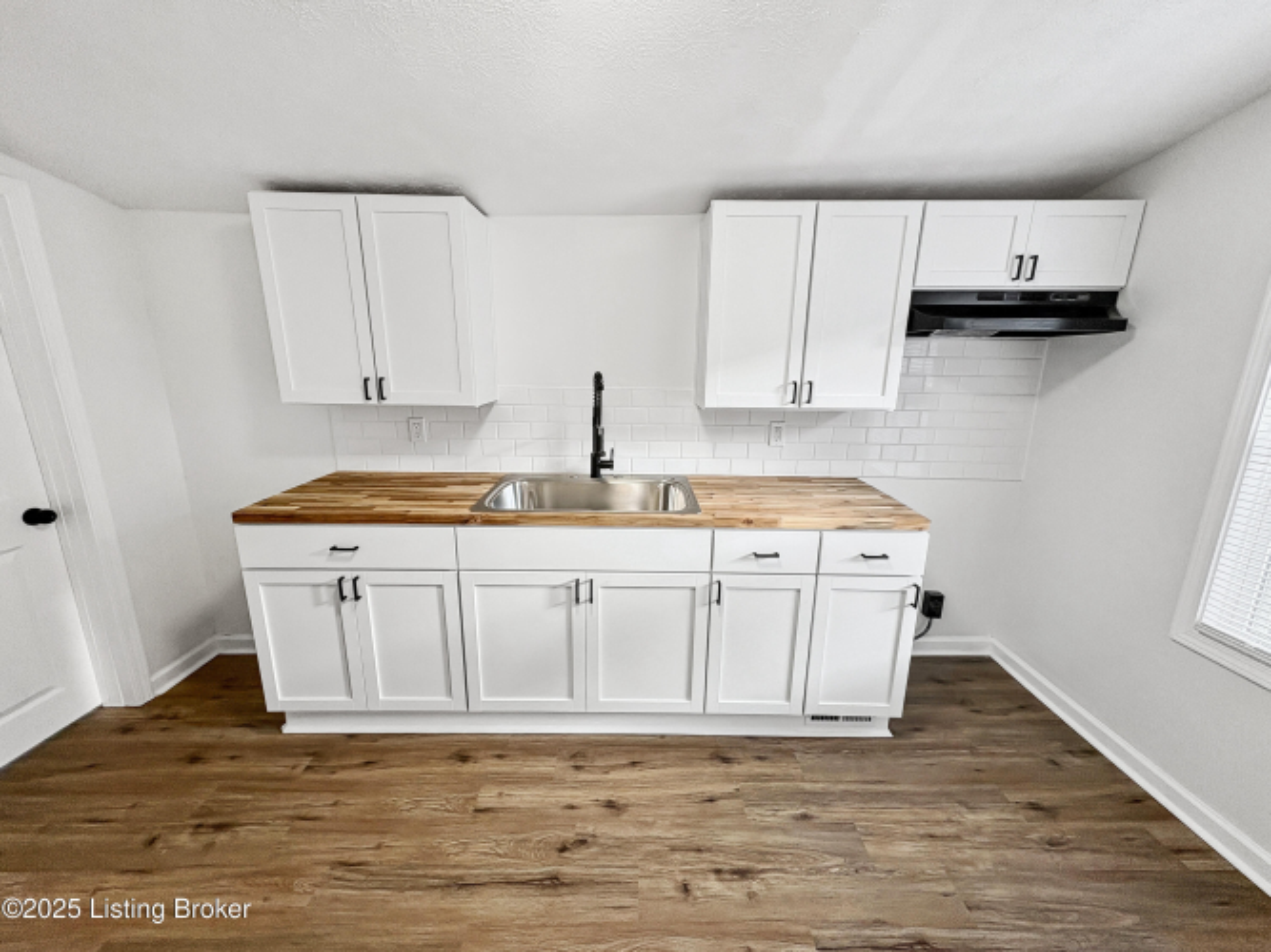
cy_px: 476
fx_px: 514
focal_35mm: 14
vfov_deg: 85.7
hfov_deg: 102.1
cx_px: 636
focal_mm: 2.2
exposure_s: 1/60
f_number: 2.2
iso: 125
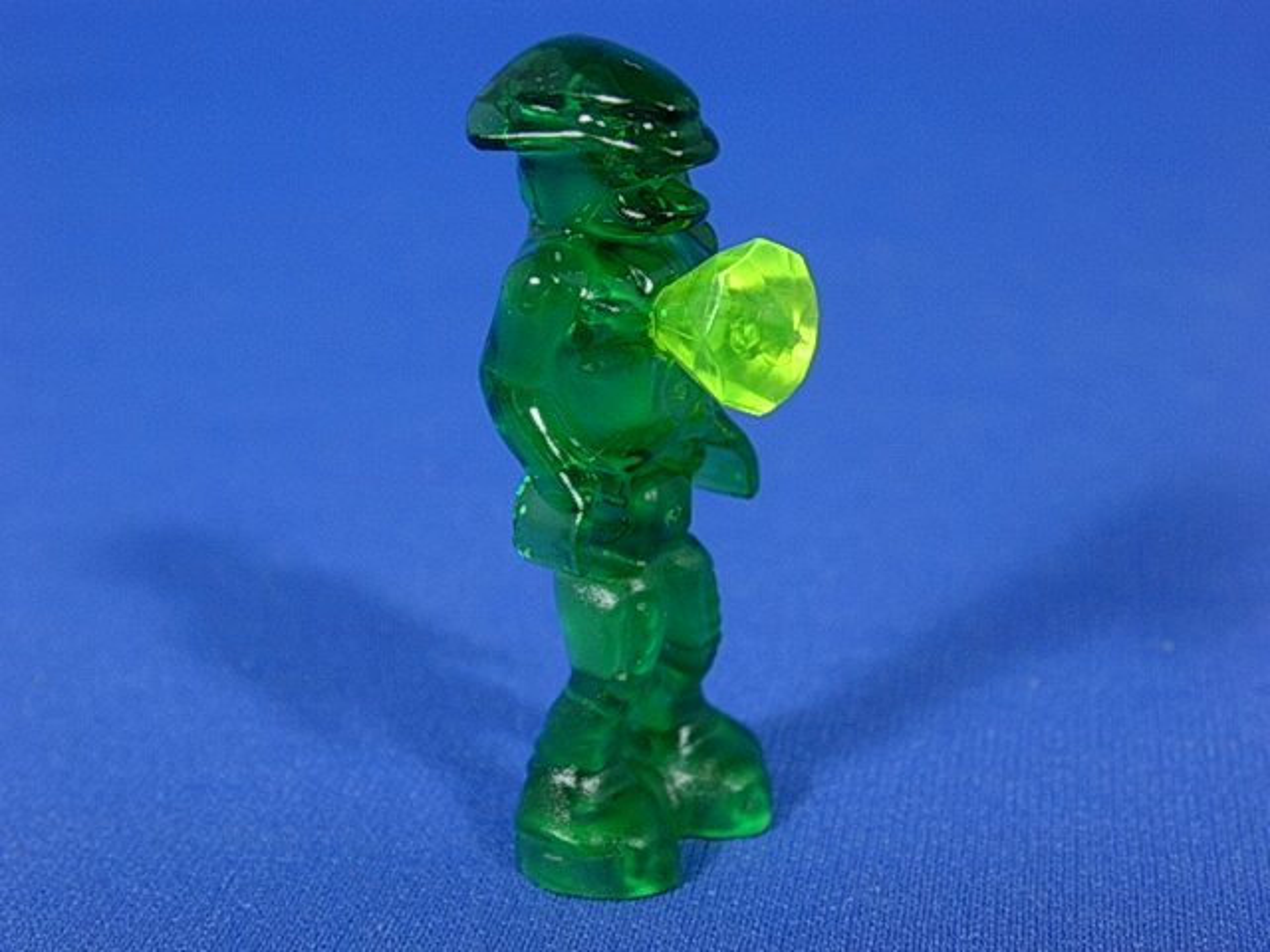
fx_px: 2201
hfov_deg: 32.2
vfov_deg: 24.4
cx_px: 635
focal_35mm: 60
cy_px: 476
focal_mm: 9
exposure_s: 1/8
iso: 70
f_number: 3.4
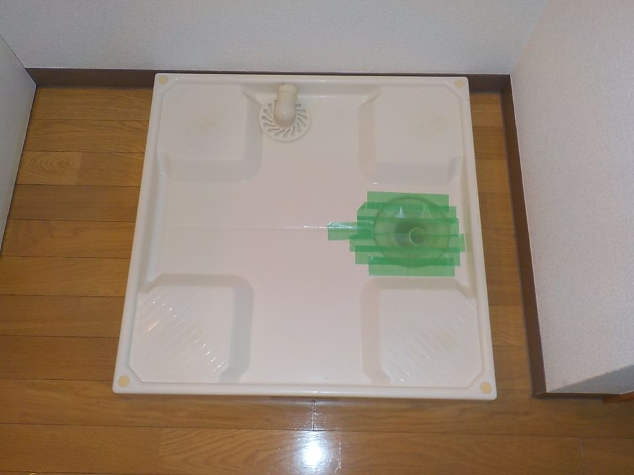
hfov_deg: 60.0
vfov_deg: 46.8
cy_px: 238
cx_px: 317
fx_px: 549
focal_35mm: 30
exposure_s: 1/30
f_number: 3.3
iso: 200
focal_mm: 4.1
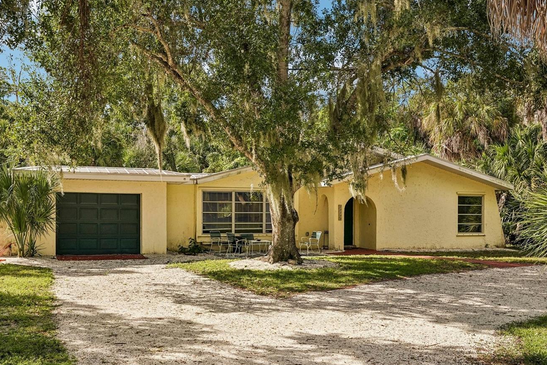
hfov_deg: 50.6
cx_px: 238
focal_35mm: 38
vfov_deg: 34.9
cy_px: 223
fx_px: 577
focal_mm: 31
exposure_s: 1/500
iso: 400
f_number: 8
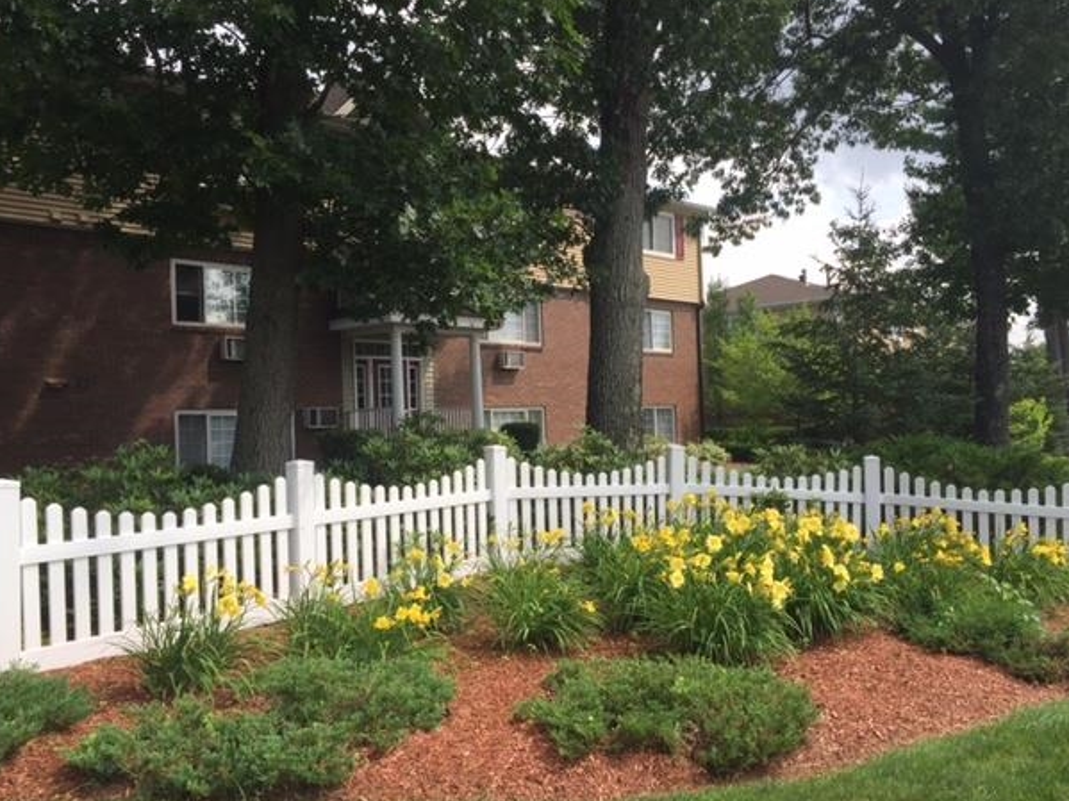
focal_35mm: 31
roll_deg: +1.3
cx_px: 555
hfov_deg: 58.3
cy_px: 416
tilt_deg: +0.1
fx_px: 957
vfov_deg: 45.4
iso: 32
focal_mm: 4.15
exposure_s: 1/860
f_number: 2.2
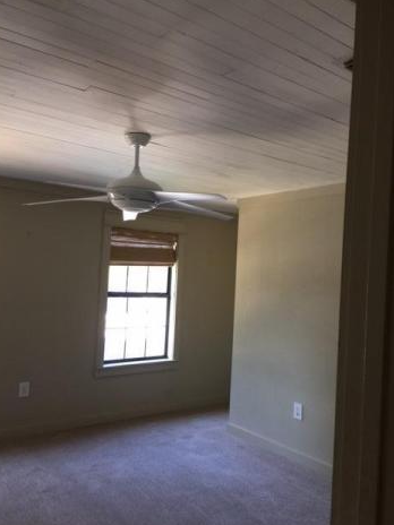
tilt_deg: +2.0
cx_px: 192
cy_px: 266
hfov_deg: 46.8
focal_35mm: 30
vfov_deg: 60.0
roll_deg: -3.3
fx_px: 455
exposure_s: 1/30
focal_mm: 4.15
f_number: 2.2
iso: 50
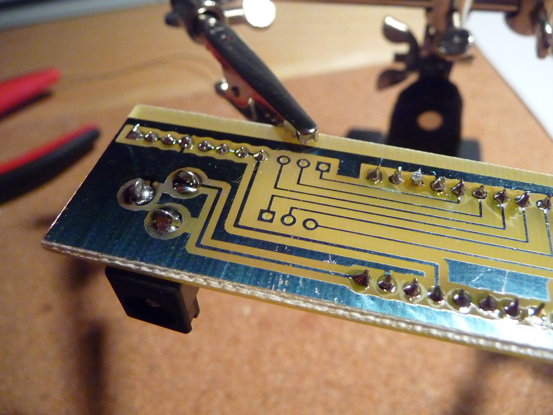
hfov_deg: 63.4
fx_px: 447
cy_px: 208
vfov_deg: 49.7
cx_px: 276
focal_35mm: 28
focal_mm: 4.7
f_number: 3.3
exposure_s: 1/60
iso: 800
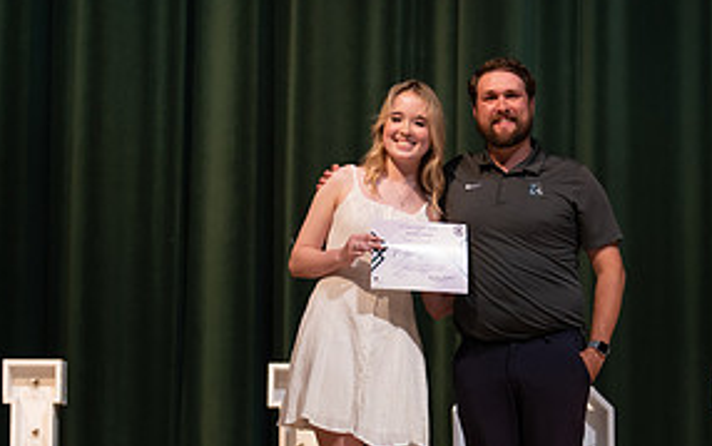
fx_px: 2174
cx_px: 471
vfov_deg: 11.7
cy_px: 341
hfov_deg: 18.5
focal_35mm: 112
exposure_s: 1/320
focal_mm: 50
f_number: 1.2
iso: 500
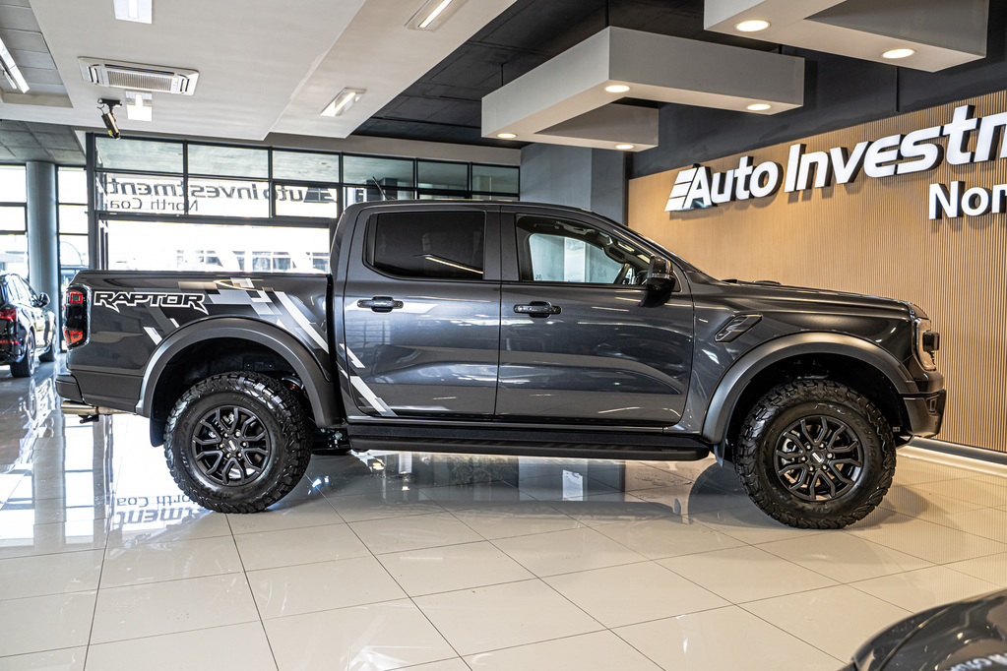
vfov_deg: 46.4
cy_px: 336
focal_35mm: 28
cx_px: 504
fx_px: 783
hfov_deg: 65.5
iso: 500
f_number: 3.5
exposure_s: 1/125
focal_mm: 28
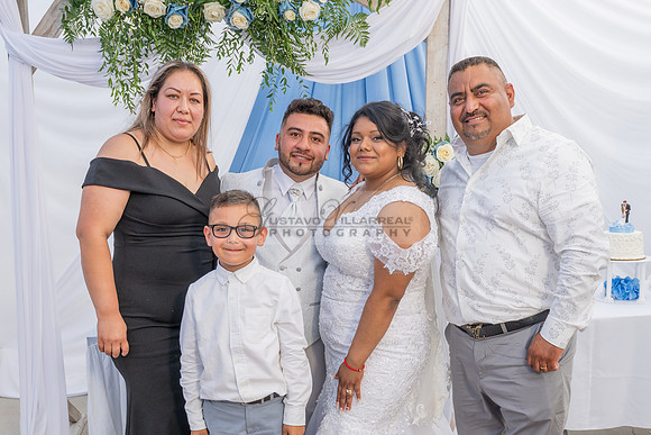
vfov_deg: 32.5
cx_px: 307
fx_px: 735
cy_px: 311
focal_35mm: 41
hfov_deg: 47.7
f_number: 6.3
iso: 200
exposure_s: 1/125
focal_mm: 24
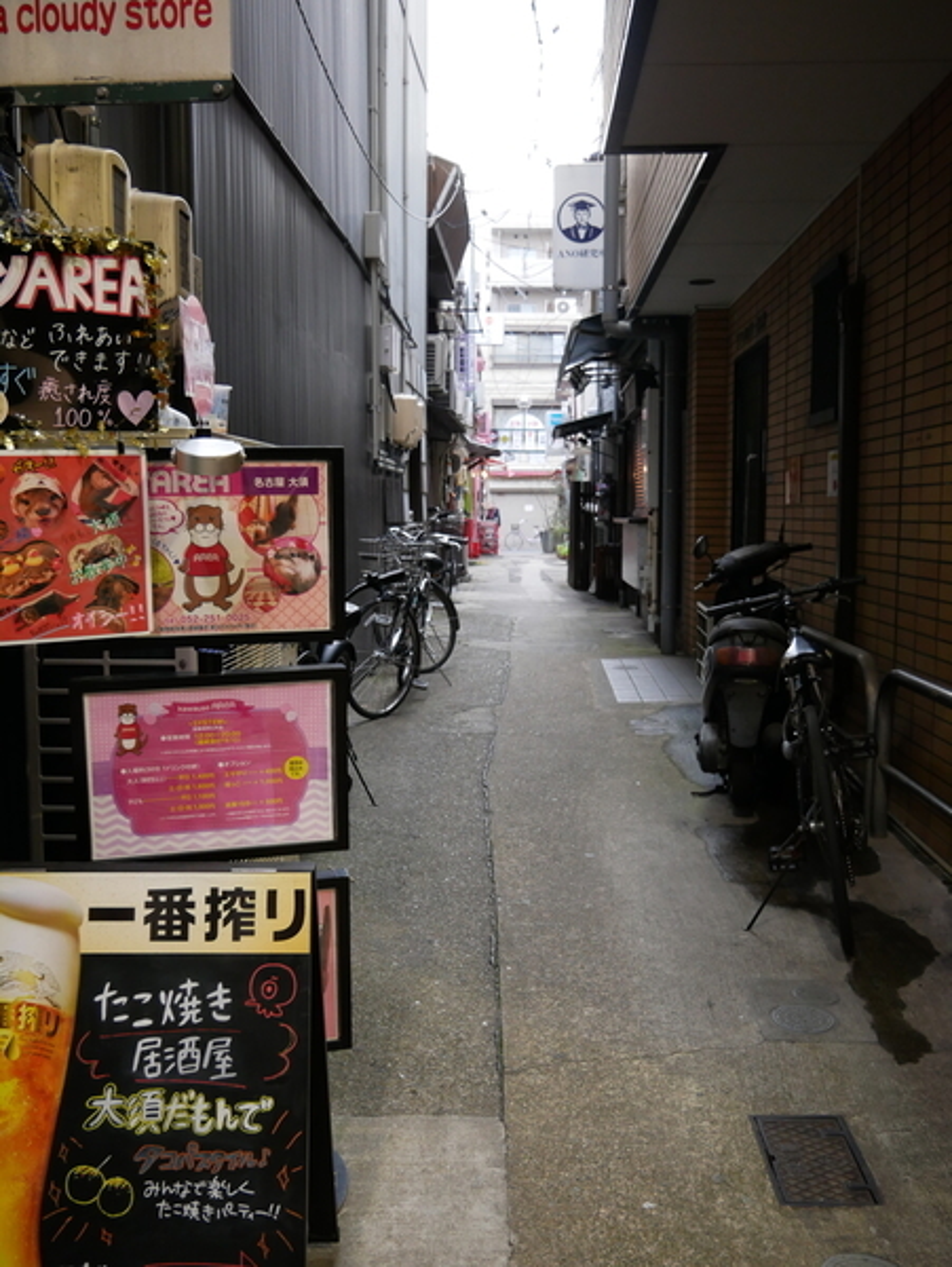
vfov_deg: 53.9
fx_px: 1245
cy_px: 634
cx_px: 476
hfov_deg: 41.8
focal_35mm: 34
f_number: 3.8
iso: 1000
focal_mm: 17
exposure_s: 1/60
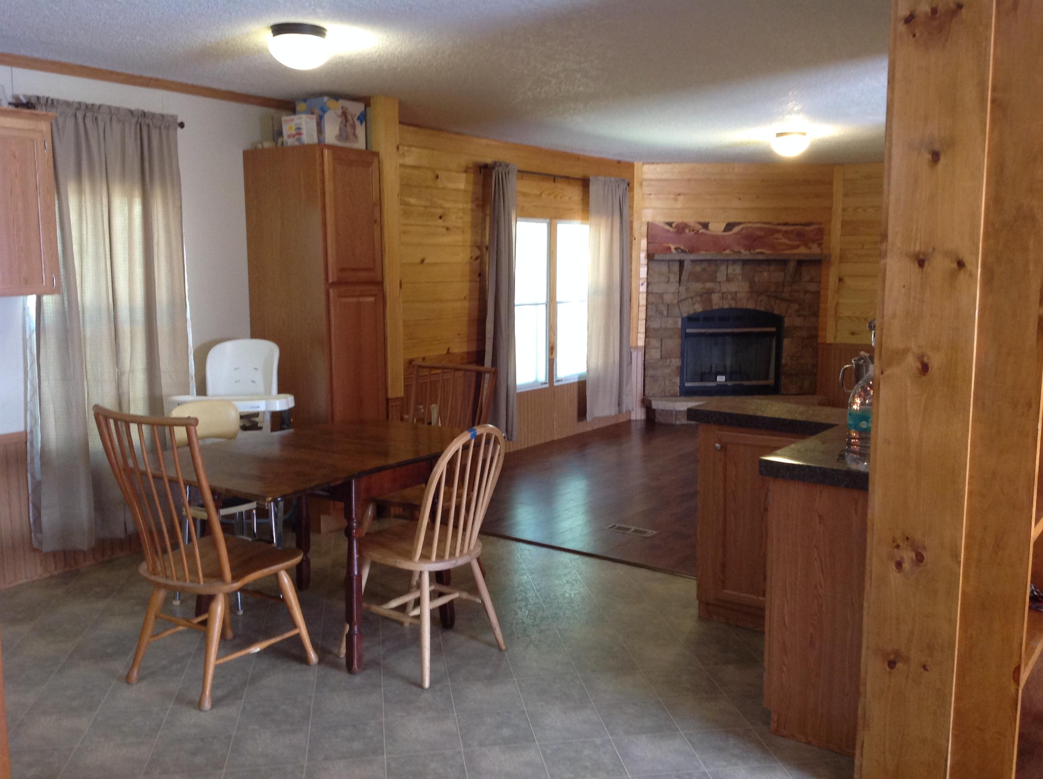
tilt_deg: -5.5
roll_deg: -0.5
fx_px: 1053
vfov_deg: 40.6
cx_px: 522
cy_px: 390
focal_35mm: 35
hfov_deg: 52.7
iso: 125
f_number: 2.4
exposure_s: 1/15
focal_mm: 4.28
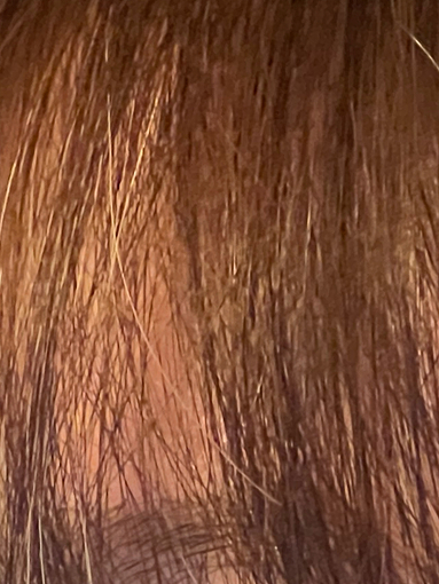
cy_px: 874
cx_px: 859
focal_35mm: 362
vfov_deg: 5.4
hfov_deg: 4.1
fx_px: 6116
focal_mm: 9
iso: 800
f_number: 2.8
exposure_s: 1/45
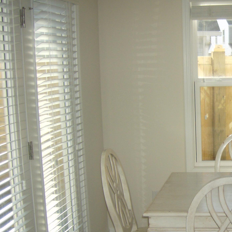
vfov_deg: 24.9
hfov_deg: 23.9
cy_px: 158
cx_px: 232
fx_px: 523
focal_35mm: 69
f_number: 2.8
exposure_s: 1/473
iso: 100
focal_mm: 6
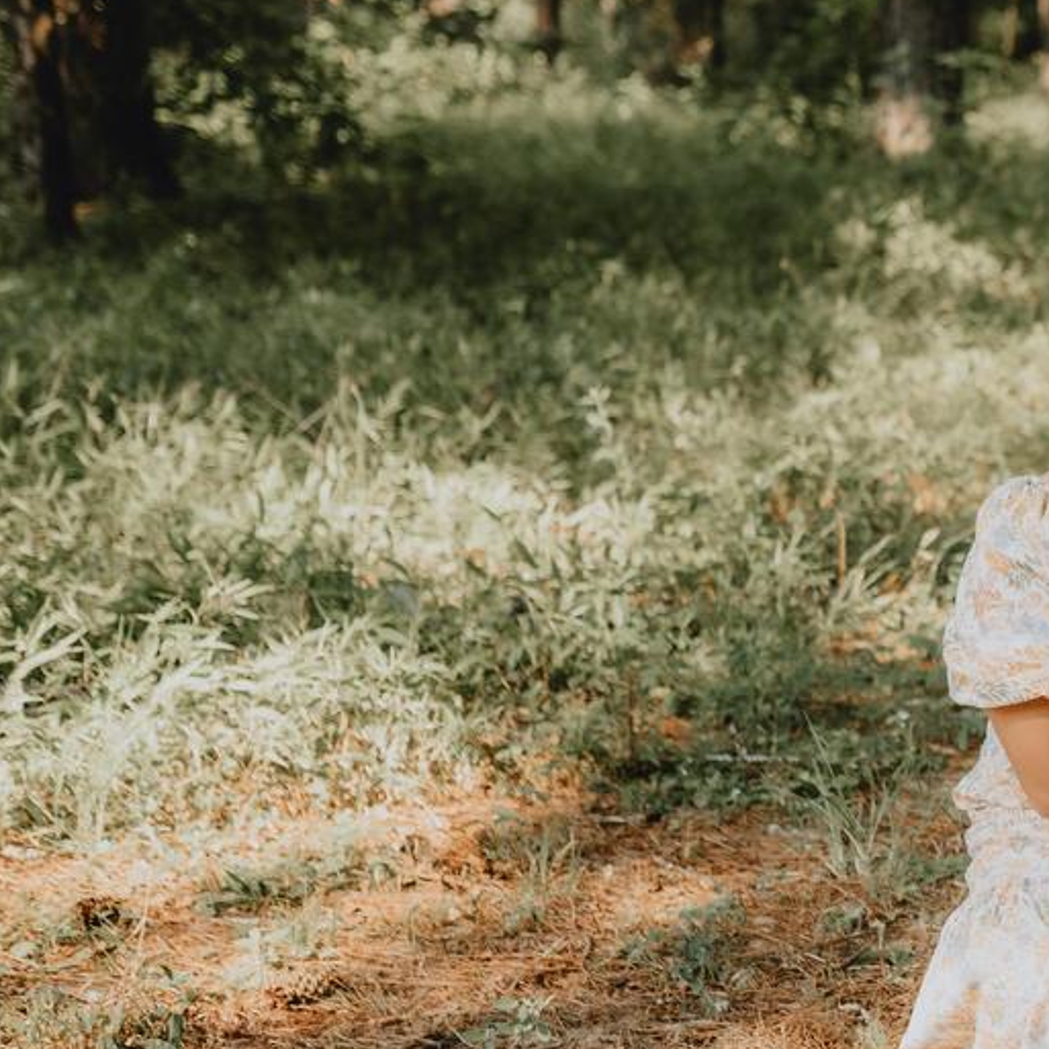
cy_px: 573
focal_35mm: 87
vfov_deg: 19.9
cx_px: 1462
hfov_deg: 18.2
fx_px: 2983
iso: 50
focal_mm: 35
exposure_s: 1/250
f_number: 2.2
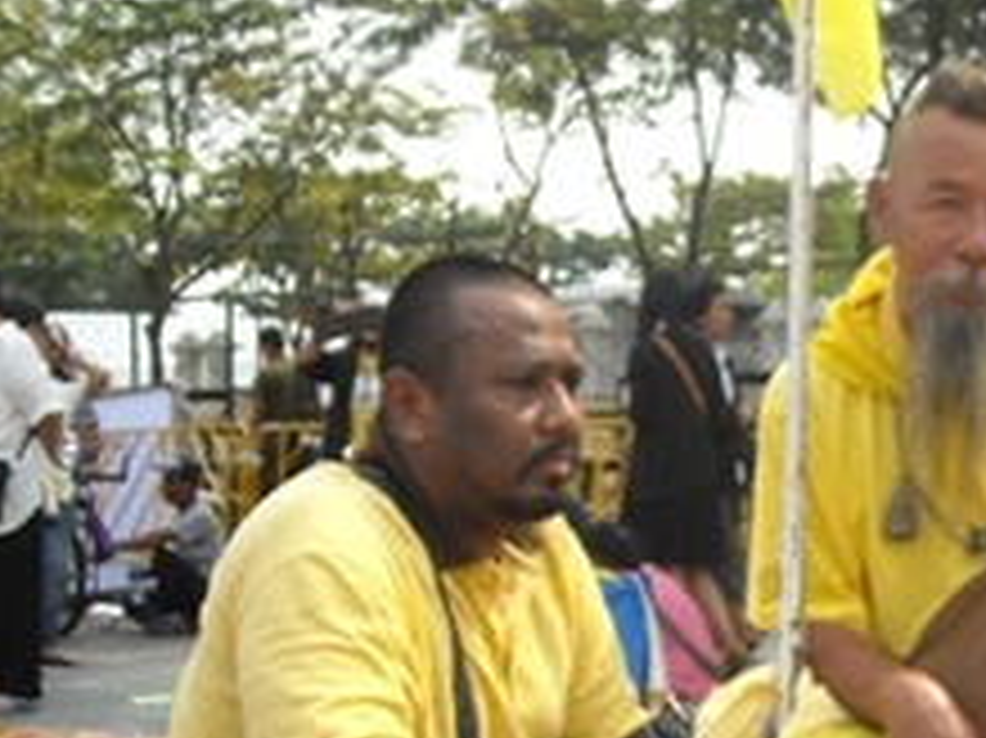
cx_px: 909
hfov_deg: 22.9
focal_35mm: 83
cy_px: 644
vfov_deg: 17.5
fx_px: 2363
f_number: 2.8
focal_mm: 5.7
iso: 64
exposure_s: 1/458
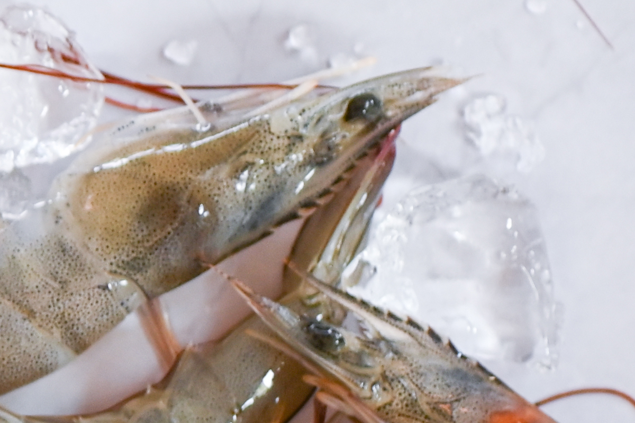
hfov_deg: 3.9
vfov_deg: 2.6
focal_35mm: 529
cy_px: 515
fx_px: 9327
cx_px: -695
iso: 500
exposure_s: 1/80
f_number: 4
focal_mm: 105
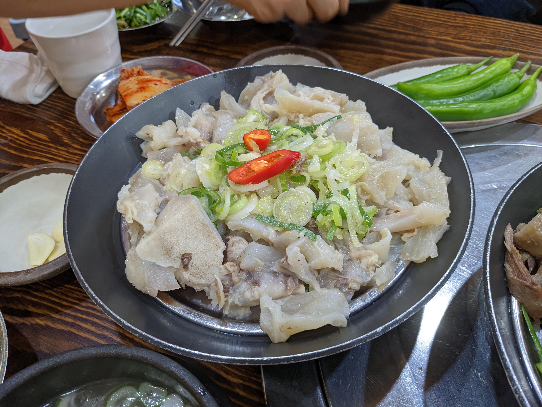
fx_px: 423
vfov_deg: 51.4
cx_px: 271
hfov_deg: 65.3
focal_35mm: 27
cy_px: 204
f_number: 1.73
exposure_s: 1/40
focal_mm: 4.38
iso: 86
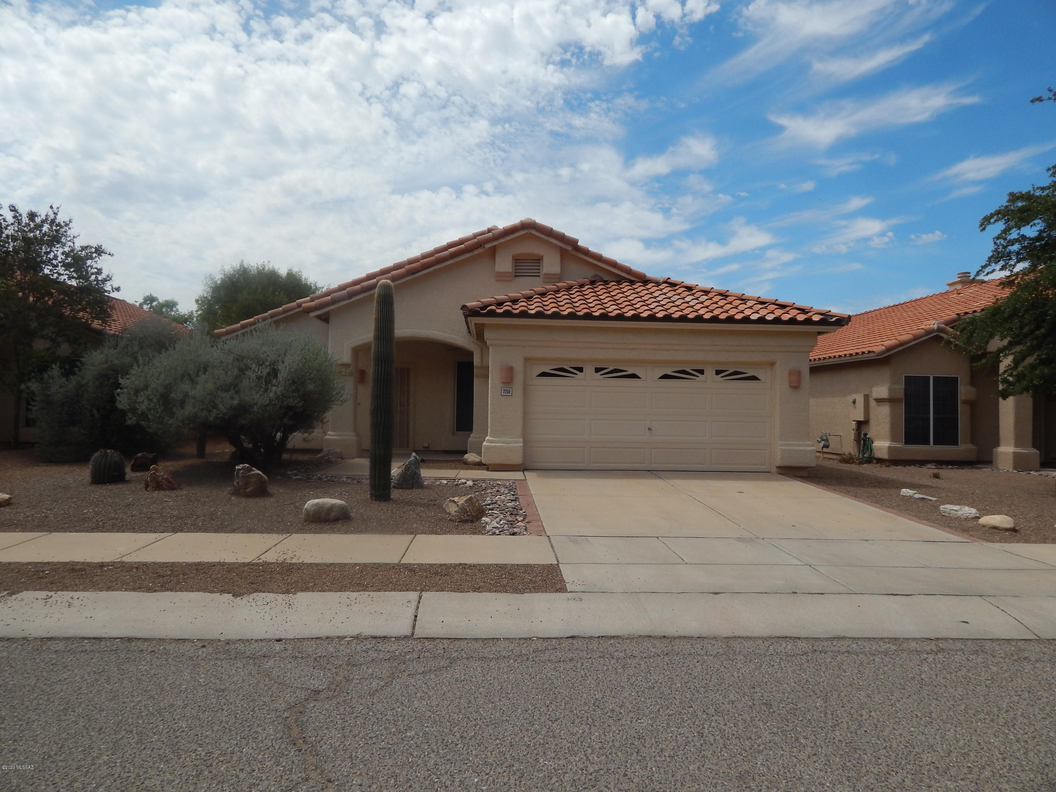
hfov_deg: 73.9
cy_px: 396
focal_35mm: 23
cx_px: 528
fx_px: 702
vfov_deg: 58.9
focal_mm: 4
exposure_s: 1/1000
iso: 125
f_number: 6
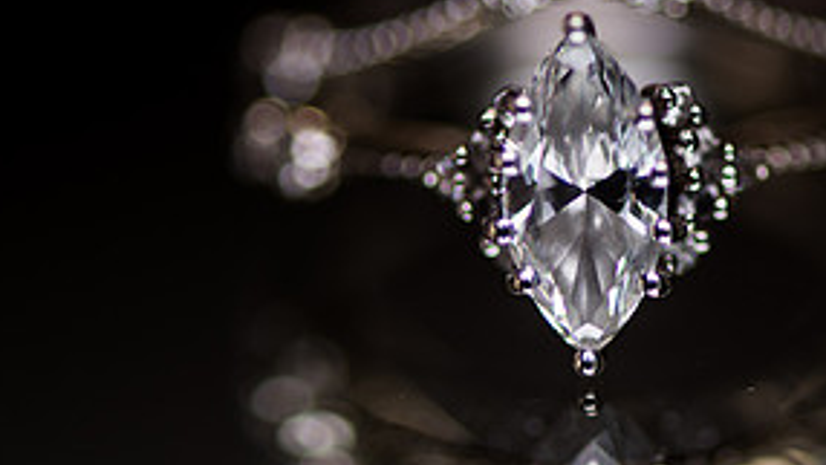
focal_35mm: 223
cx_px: 517
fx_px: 4885
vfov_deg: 5.4
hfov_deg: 9.7
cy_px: 310
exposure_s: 1/200
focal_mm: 105
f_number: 4
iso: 100
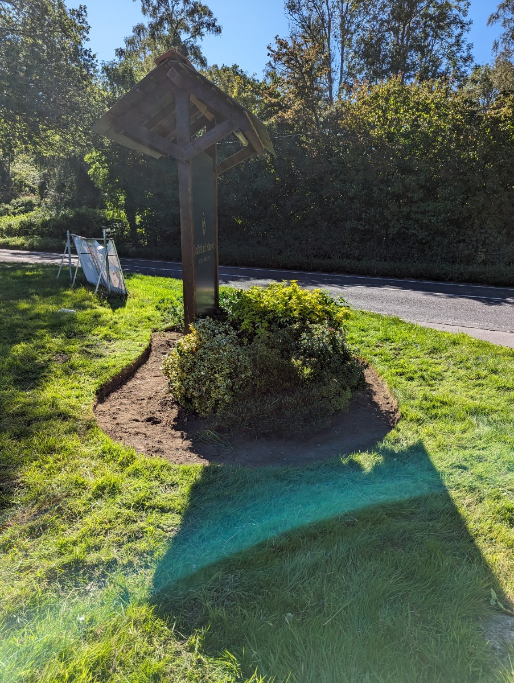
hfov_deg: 56.9
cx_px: 257
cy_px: 342
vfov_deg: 71.5
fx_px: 474
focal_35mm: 24
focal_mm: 6.81
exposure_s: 1/1770
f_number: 1.85
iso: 41
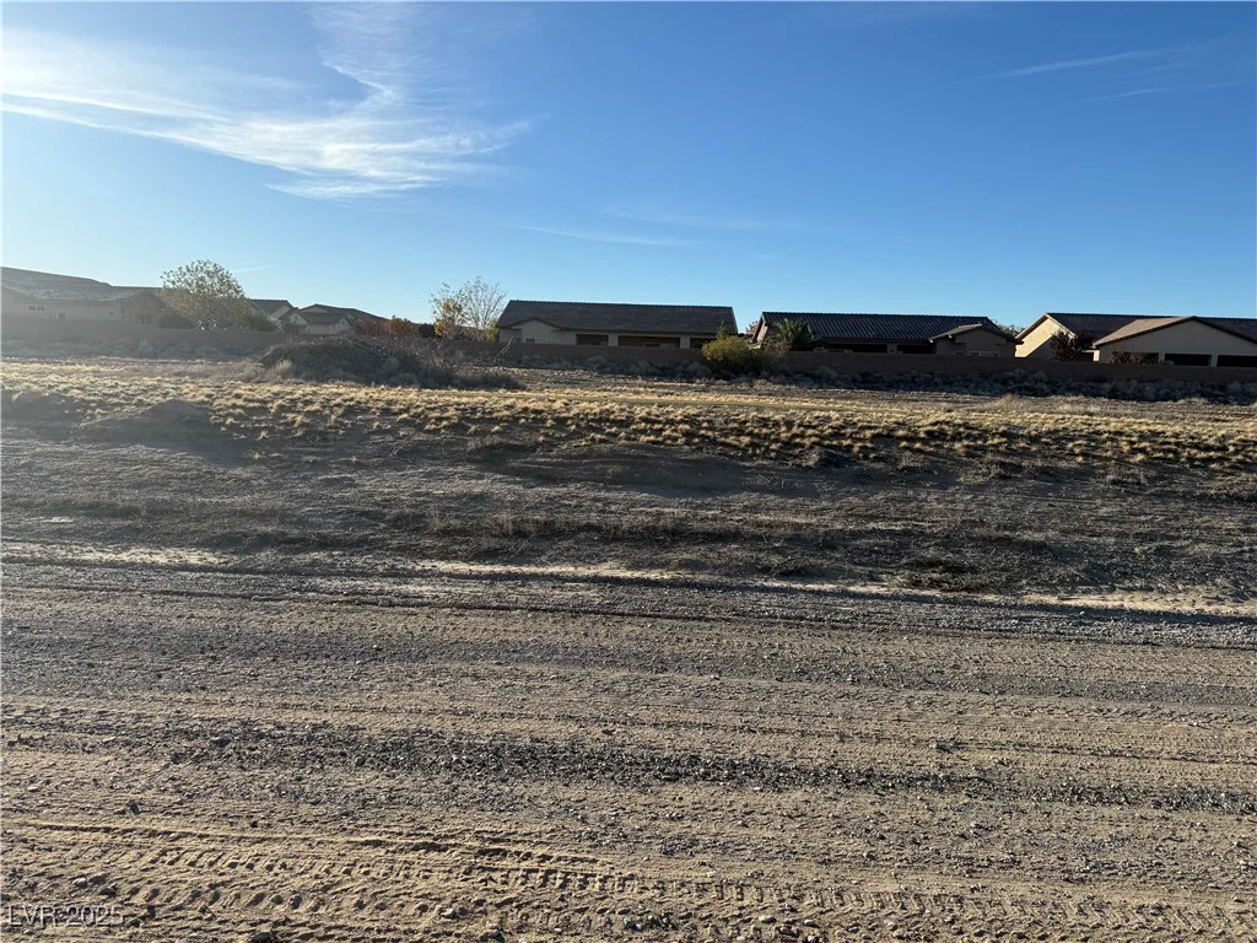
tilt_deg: -5.9
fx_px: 872
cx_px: 628
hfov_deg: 71.6
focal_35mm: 24
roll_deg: -1.3
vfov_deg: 56.8
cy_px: 472
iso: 80
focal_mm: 6.76
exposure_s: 1/4975
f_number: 1.78
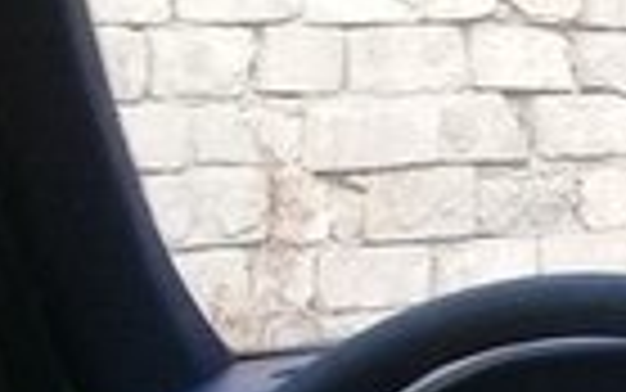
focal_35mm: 156
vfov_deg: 8.4
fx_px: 2663
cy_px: 412
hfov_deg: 11.4
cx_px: 1428
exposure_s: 1/100
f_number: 2.2
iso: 100
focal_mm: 3.3
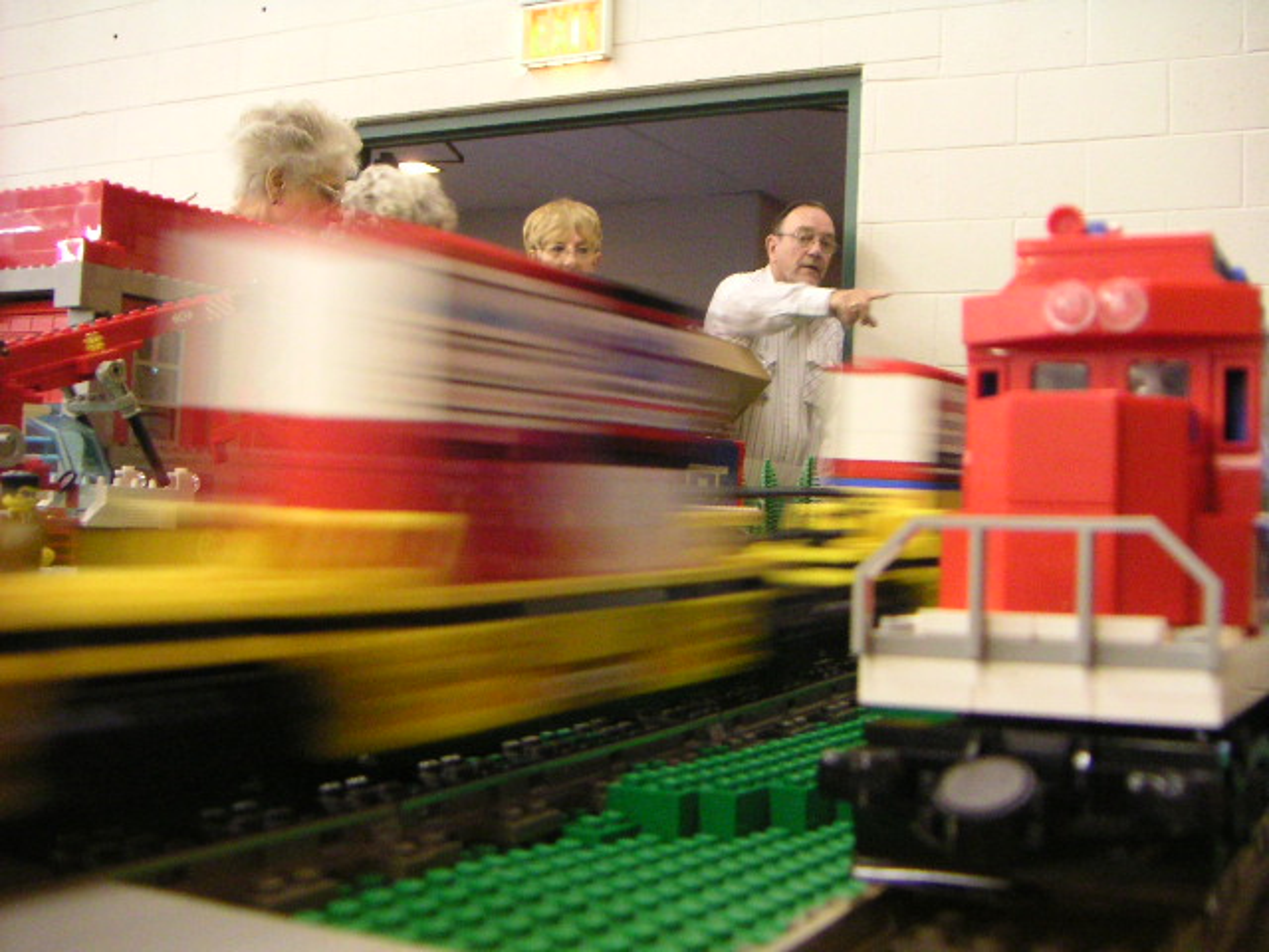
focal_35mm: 40
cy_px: 476
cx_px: 634
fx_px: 1466
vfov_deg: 36.0
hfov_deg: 46.8
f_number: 2.9
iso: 400
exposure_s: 1/15
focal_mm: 5.3
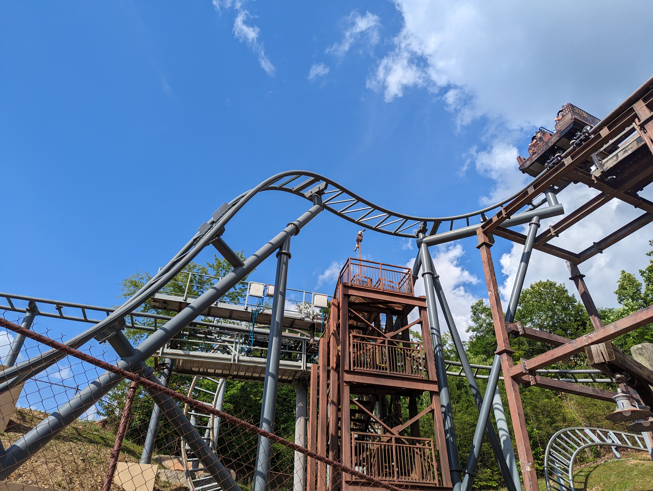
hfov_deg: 71.5
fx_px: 453
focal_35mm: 24
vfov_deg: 56.9
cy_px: 246
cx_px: 326
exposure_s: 1/2571
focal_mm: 6.81
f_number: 1.85
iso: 44
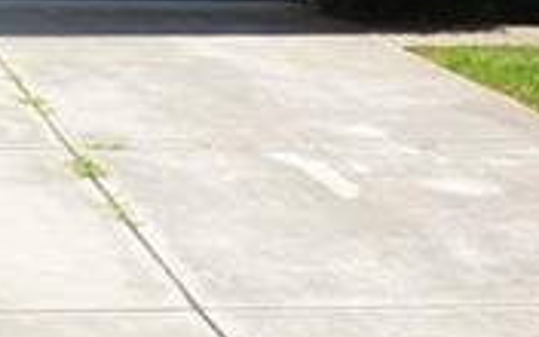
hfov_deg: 12.9
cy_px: -343
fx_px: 2350
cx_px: 15
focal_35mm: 160
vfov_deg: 7.8
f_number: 11
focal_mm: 18
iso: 400
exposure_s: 1/400
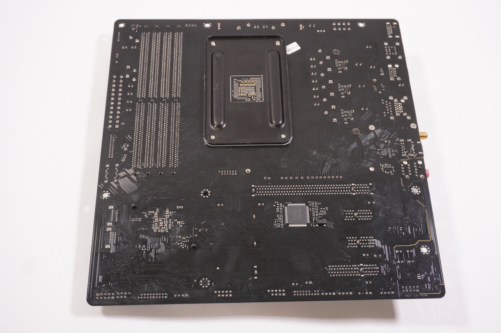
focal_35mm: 40
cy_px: 165
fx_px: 550
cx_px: 261
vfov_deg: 33.7
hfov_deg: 49.0
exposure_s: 1/160
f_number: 5.6
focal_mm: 25
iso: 800
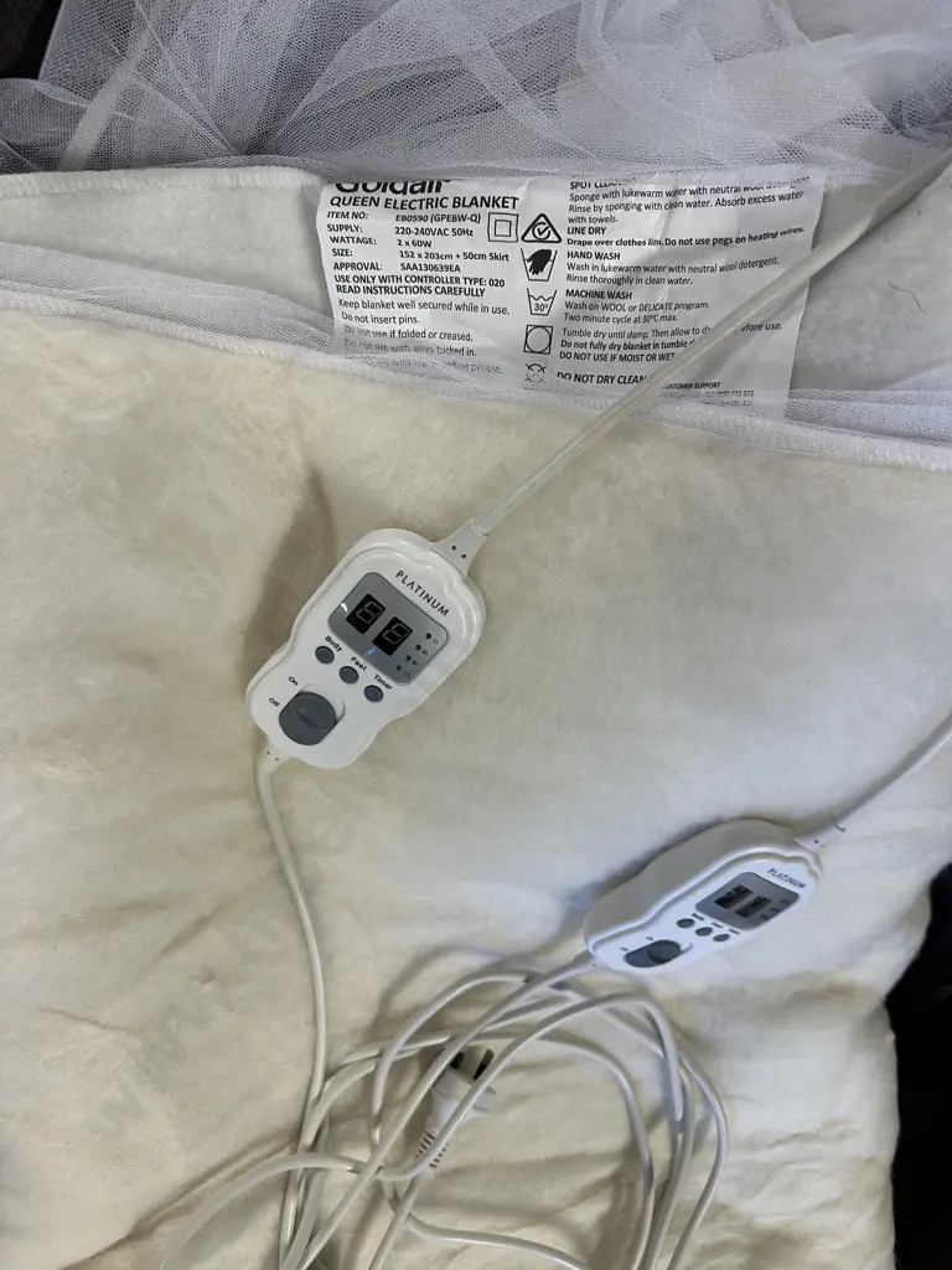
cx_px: 476
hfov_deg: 56.8
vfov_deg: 71.6
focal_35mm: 24
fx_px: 880
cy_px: 635
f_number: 1.78
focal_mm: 6.86
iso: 125
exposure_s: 1/100
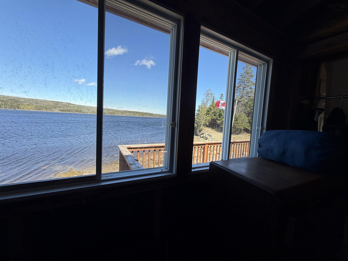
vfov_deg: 85.7
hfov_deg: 102.1
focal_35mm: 14
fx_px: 141
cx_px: 174
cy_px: 130
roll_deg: -3.2
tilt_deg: -5.0
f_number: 2.2
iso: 50
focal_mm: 2.22
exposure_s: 1/502
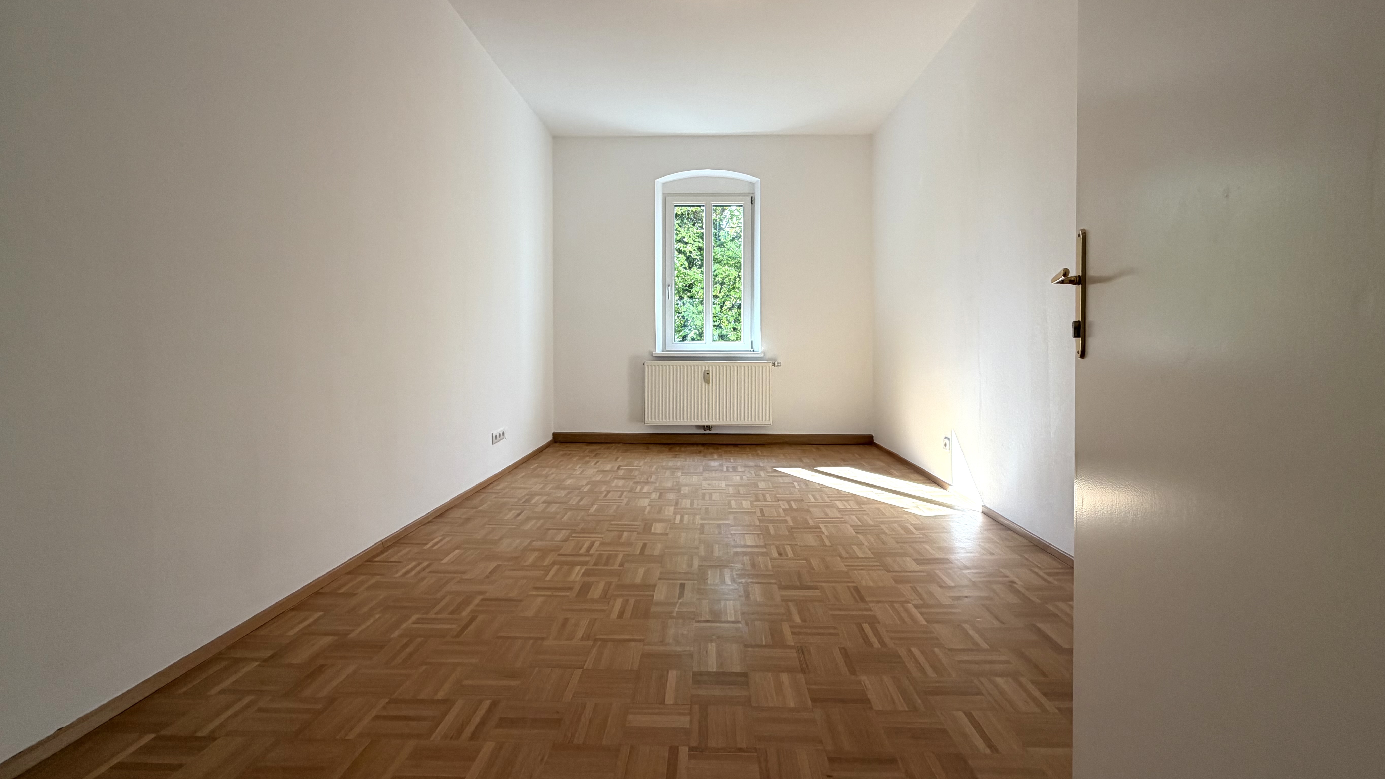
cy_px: 344
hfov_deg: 99.4
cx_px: 702
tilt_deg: +0.1
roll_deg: -0.1
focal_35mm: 16
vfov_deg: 66.9
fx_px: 588
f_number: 2.2
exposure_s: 1/121
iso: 80
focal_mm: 2.22
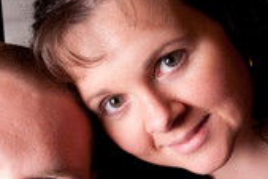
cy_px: 139
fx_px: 633
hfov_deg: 23.9
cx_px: 109
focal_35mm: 85
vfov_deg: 16.0
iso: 250
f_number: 2.8
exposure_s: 1/250
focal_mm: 24
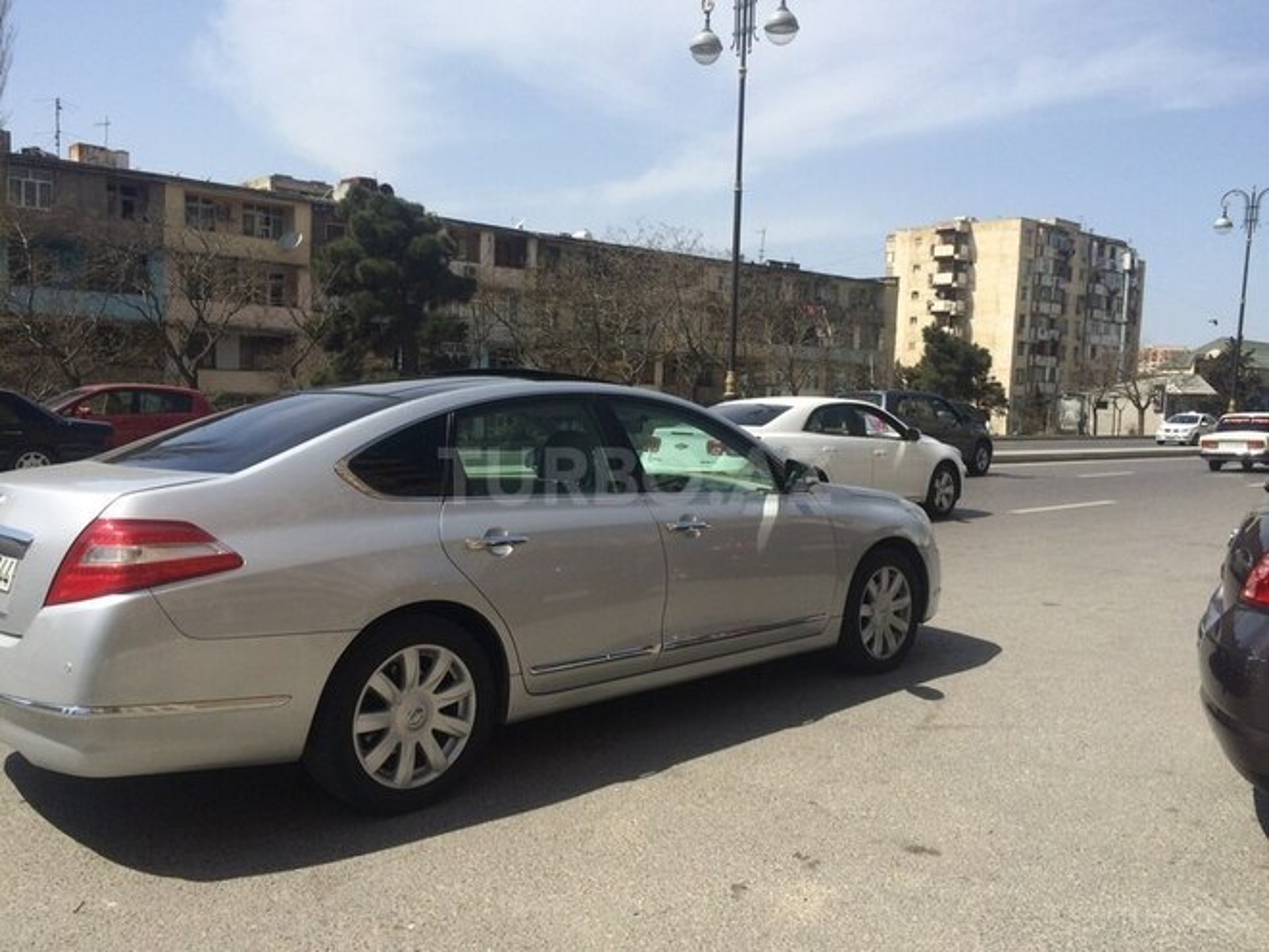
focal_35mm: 29
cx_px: 634
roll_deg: -0.6
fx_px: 1063
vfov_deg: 48.2
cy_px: 476
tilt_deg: -4.8
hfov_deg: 61.7
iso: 32
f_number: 2.2
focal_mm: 4.15
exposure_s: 1/3165
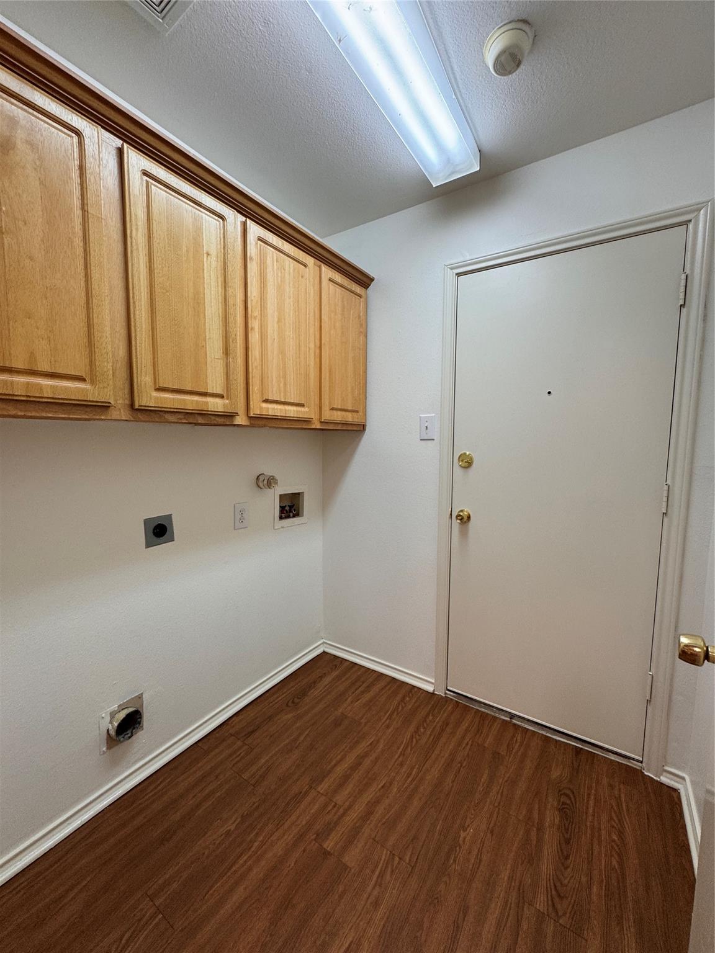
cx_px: 358
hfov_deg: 85.7
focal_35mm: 14
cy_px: 476
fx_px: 386
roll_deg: +0.2
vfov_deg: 102.1
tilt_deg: -5.3
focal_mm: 2.22
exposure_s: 1/120
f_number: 2.2
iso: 125
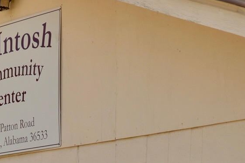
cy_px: 301
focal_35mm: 198
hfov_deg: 10.4
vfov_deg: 6.7
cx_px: 98
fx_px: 1346
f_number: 9
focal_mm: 48
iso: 400
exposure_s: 1/320
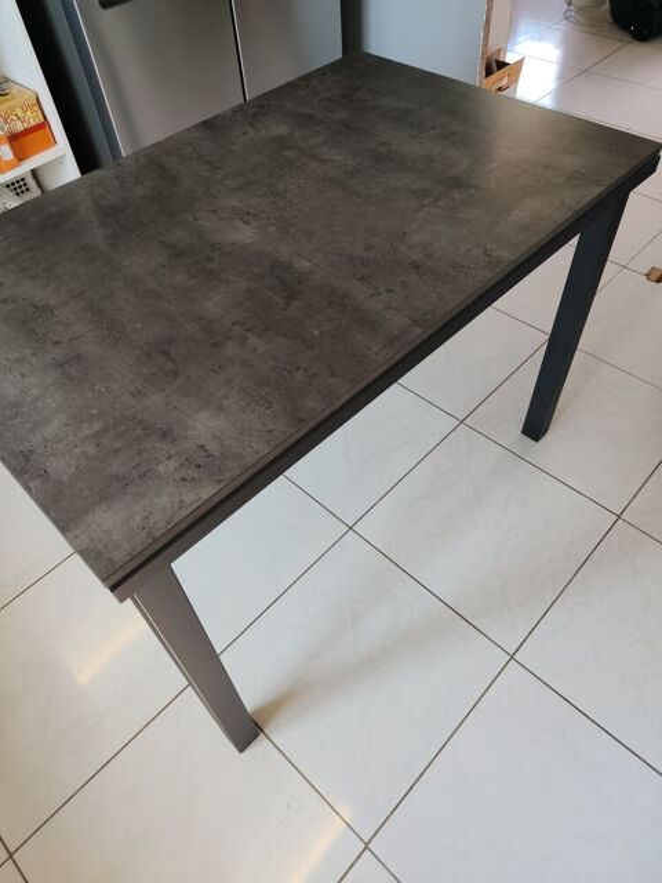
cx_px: 331
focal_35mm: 24
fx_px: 612
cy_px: 442
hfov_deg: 56.8
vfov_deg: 71.6
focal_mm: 5.24
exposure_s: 1/100
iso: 156
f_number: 1.7
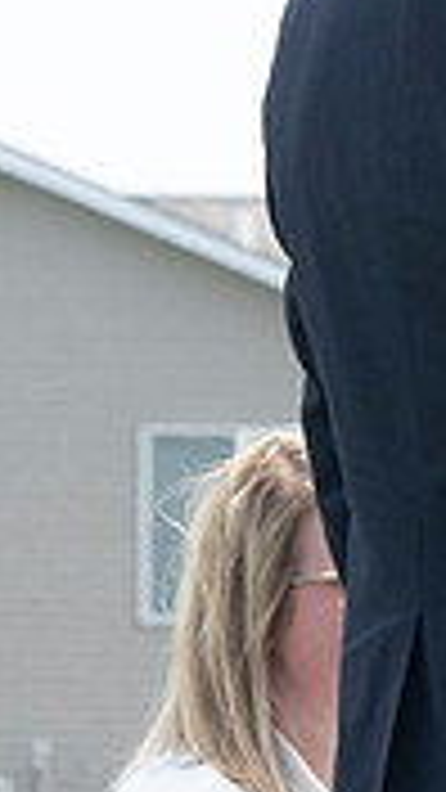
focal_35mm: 882
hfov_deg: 1.4
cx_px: 600
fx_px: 18543
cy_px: -7
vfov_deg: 2.4
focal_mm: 84
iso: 200
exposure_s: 1/250
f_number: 7.1
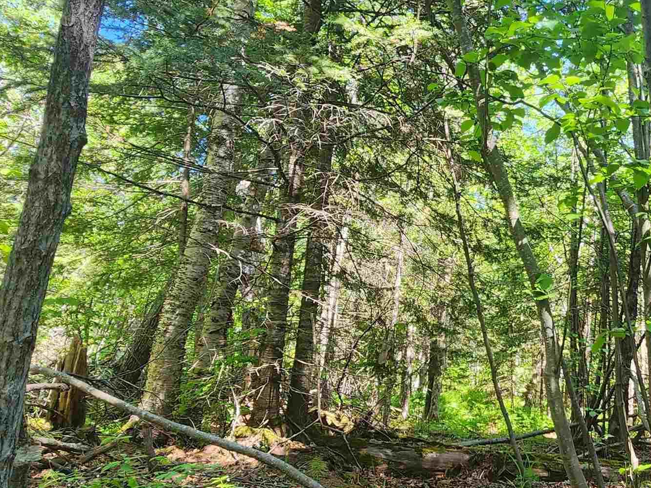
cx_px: 524
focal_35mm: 30
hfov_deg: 55.6
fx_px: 564
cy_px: 282
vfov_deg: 46.6
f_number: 2.2
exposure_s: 1/120
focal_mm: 2.2
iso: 64
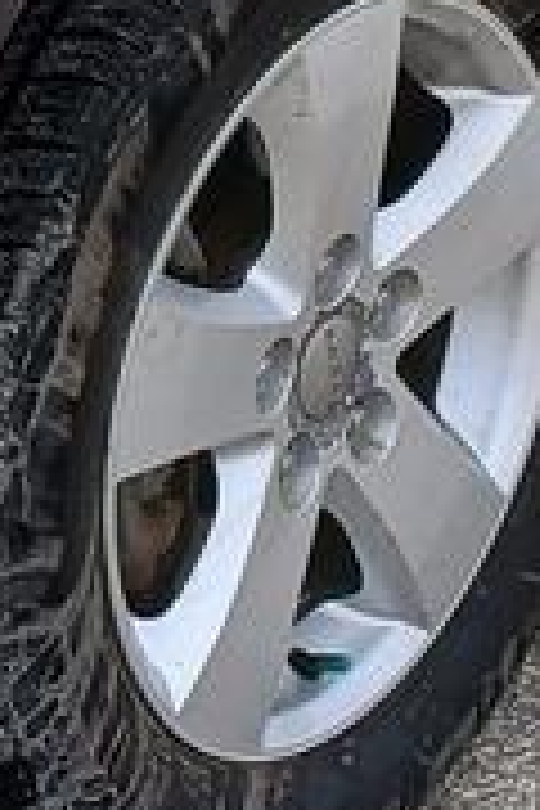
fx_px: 4320
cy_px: -274
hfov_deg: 7.1
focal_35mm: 192
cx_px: -176
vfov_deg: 10.5
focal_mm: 3.98
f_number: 1.8
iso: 20
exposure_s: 1/187
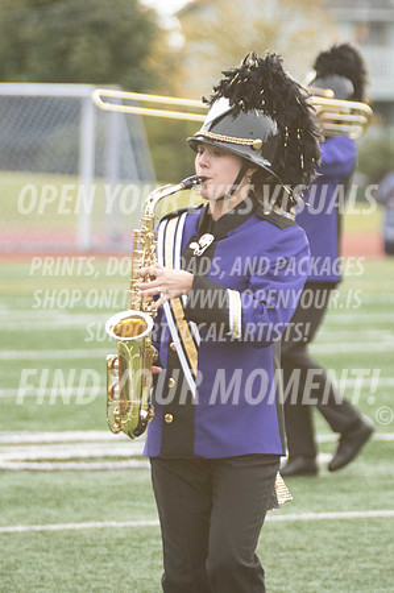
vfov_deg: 5.7
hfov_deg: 3.8
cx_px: 197
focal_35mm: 360
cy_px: 296
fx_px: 5923
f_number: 5.6
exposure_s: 1/1600
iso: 2500
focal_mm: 240
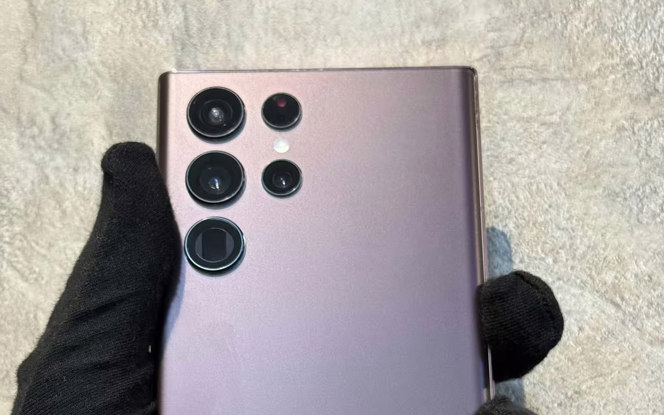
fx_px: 1230
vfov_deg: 18.7
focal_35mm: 68
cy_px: 398
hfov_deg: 30.2
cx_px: 332
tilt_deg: +10.5
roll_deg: -2.2
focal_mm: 6.76
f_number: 1.78
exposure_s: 1/50
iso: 125
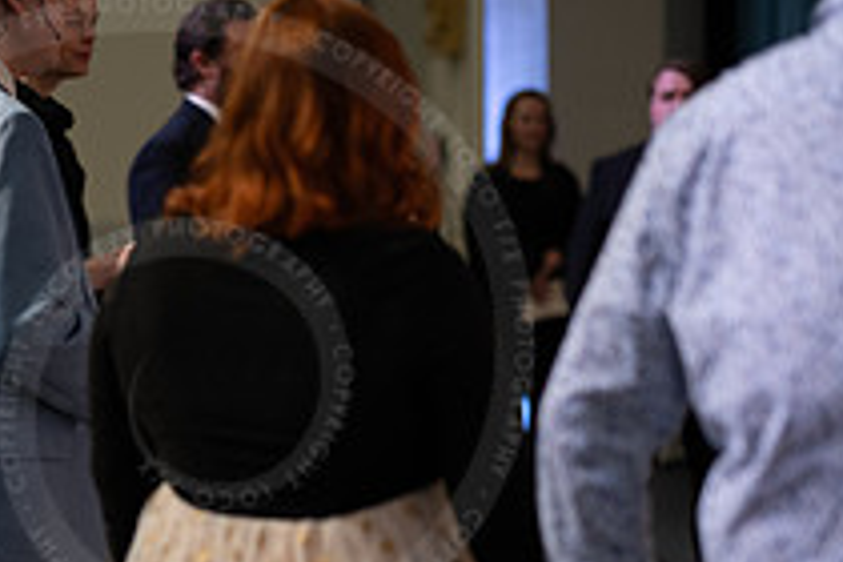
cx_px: 257
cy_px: 482
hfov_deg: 19.0
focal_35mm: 107
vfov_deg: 12.7
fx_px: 2505
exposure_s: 1/500
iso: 800
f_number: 1.3
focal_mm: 50
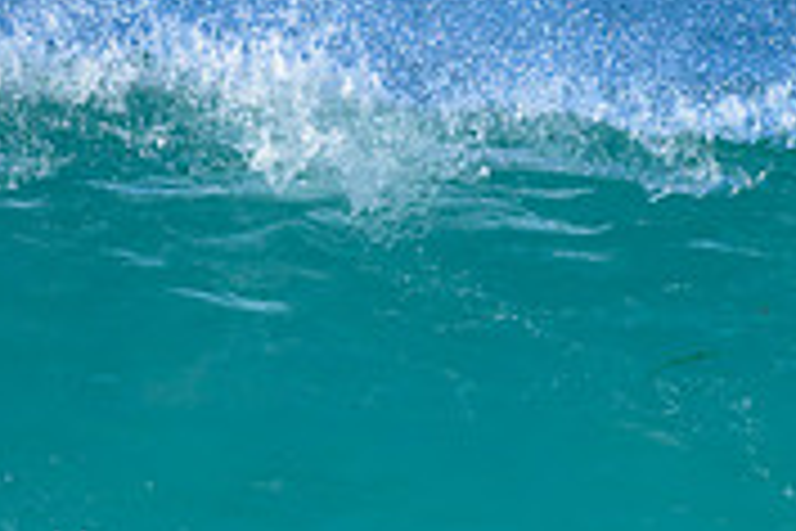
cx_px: 500
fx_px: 63520
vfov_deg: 0.5
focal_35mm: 2873
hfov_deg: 0.7
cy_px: 894
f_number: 6.3
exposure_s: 1/2000
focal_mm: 800
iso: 560
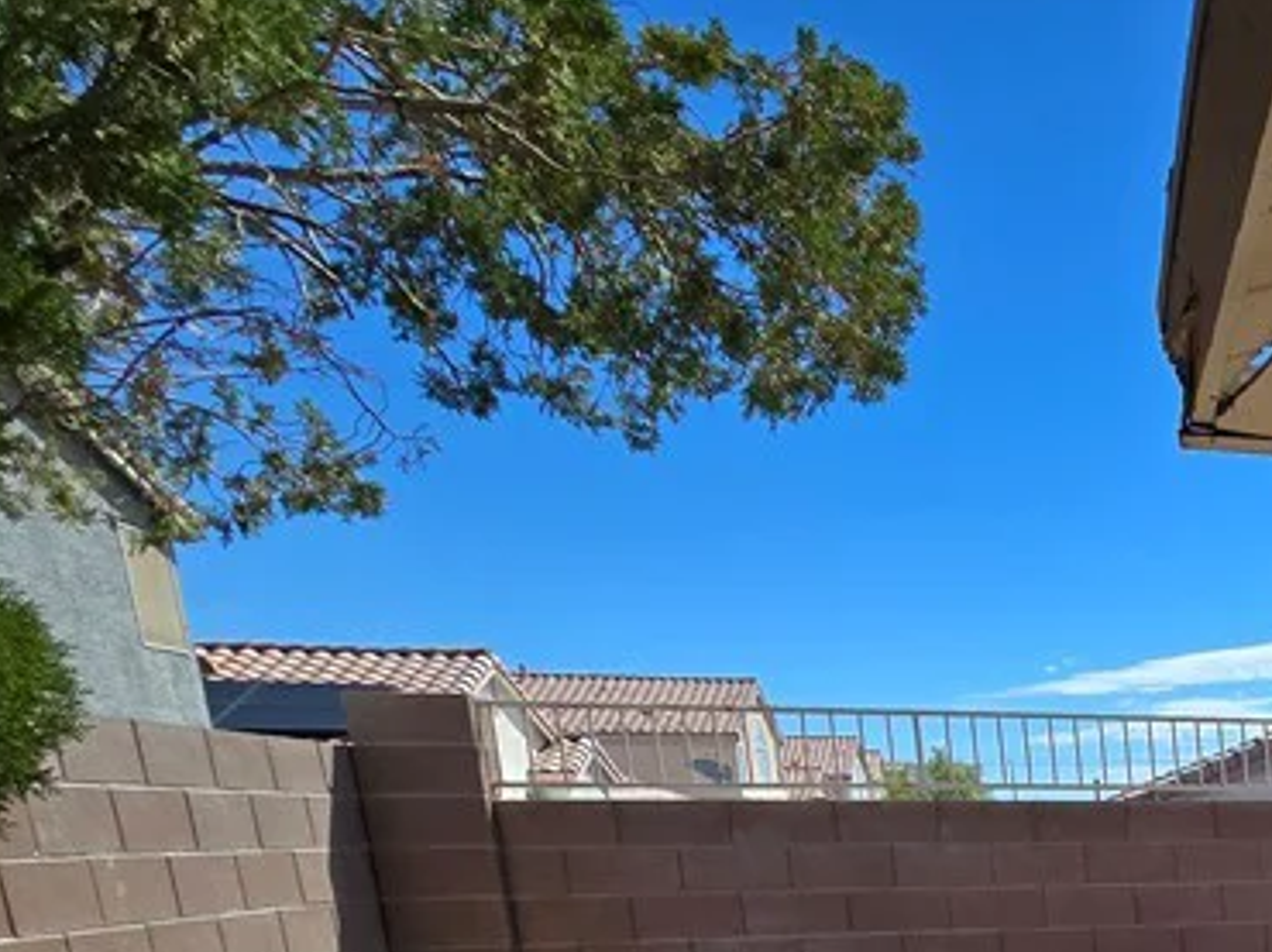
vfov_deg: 32.6
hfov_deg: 33.7
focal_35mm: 36
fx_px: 1322
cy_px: 1144
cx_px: 1722
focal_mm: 2.2
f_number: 2.2
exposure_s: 1/2391
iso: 50
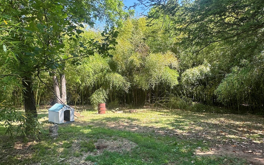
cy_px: 92
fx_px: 158
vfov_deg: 54.9
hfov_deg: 79.6
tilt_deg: -3.7
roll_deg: -0.2
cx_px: 138
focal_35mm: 22
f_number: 2.2
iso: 40
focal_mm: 2.22
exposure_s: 1/237
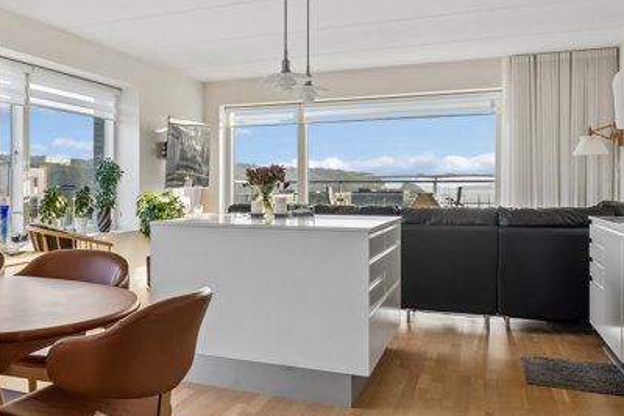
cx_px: 95
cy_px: 194
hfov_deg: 46.0
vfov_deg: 34.2
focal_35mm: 39
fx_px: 676
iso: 200
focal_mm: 19.5
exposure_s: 1/50
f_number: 8
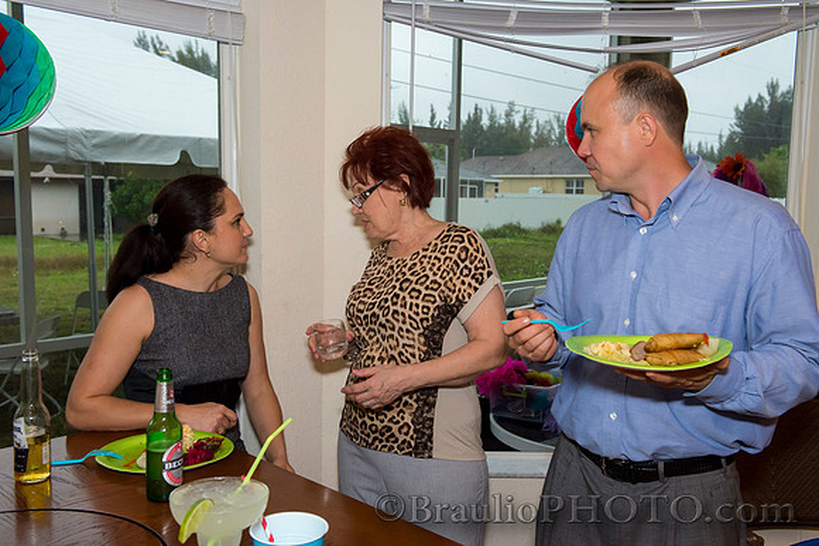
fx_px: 796
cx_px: 410
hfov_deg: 54.4
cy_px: 273
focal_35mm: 35
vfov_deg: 37.9
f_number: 7.1
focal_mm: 35
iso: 4000
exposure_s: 1/160
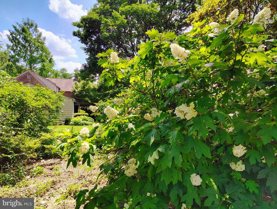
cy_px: 104
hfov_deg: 71.5
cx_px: 138
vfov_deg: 56.9
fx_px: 192
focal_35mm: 24
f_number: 1.8
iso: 109
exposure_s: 1/200
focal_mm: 5.56
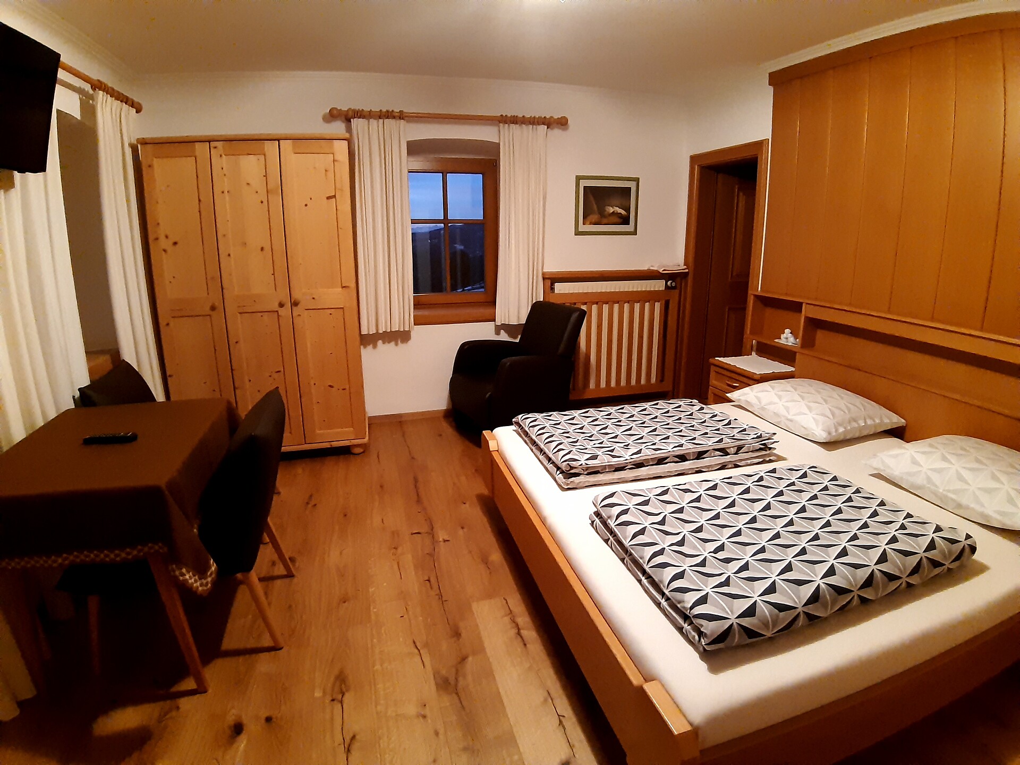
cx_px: 510
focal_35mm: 18
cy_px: 382
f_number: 2.4
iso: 500
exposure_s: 1/25
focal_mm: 1.87
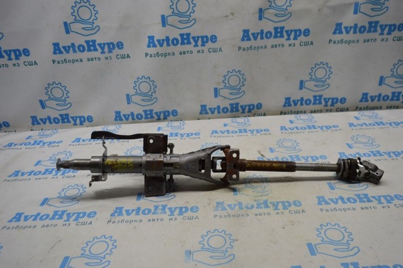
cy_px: 134
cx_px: 202
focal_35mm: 27
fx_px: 302
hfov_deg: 67.4
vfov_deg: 47.8
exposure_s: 1/100
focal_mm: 18
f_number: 5
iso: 400
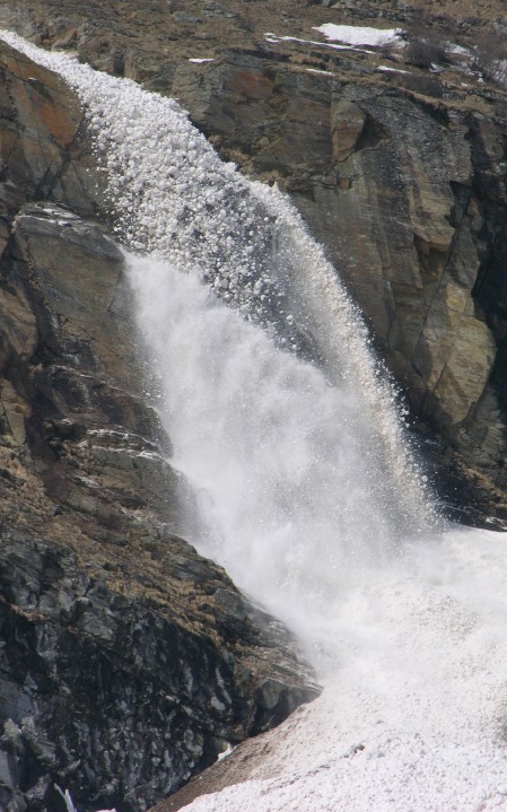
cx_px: 292
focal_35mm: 317
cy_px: 384
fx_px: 7012
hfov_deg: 4.1
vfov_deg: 6.6
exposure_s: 1/410
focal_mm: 71.2
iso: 50
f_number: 6.6
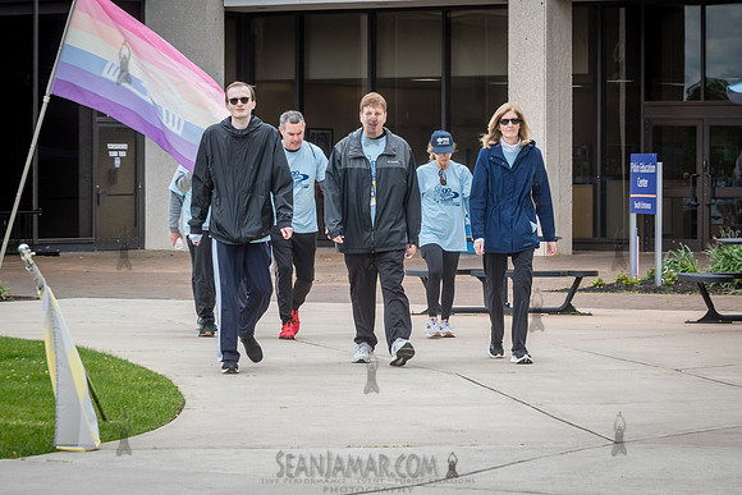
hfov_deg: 12.0
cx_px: 426
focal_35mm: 172
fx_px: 3542
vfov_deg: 8.0
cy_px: 278
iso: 400
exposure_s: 1/160
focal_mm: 145
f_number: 11
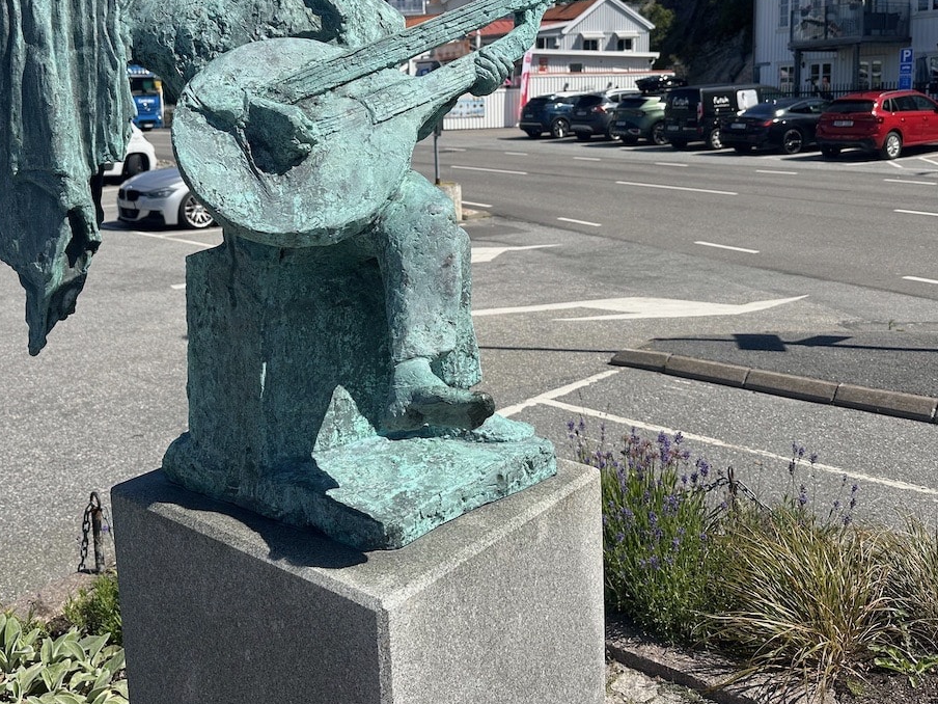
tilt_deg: -6.4
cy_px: 219
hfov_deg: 53.9
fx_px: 921
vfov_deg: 41.1
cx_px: 423
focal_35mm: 34
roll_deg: +1.1
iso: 80
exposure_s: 1/5525
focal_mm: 6.86
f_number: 1.78
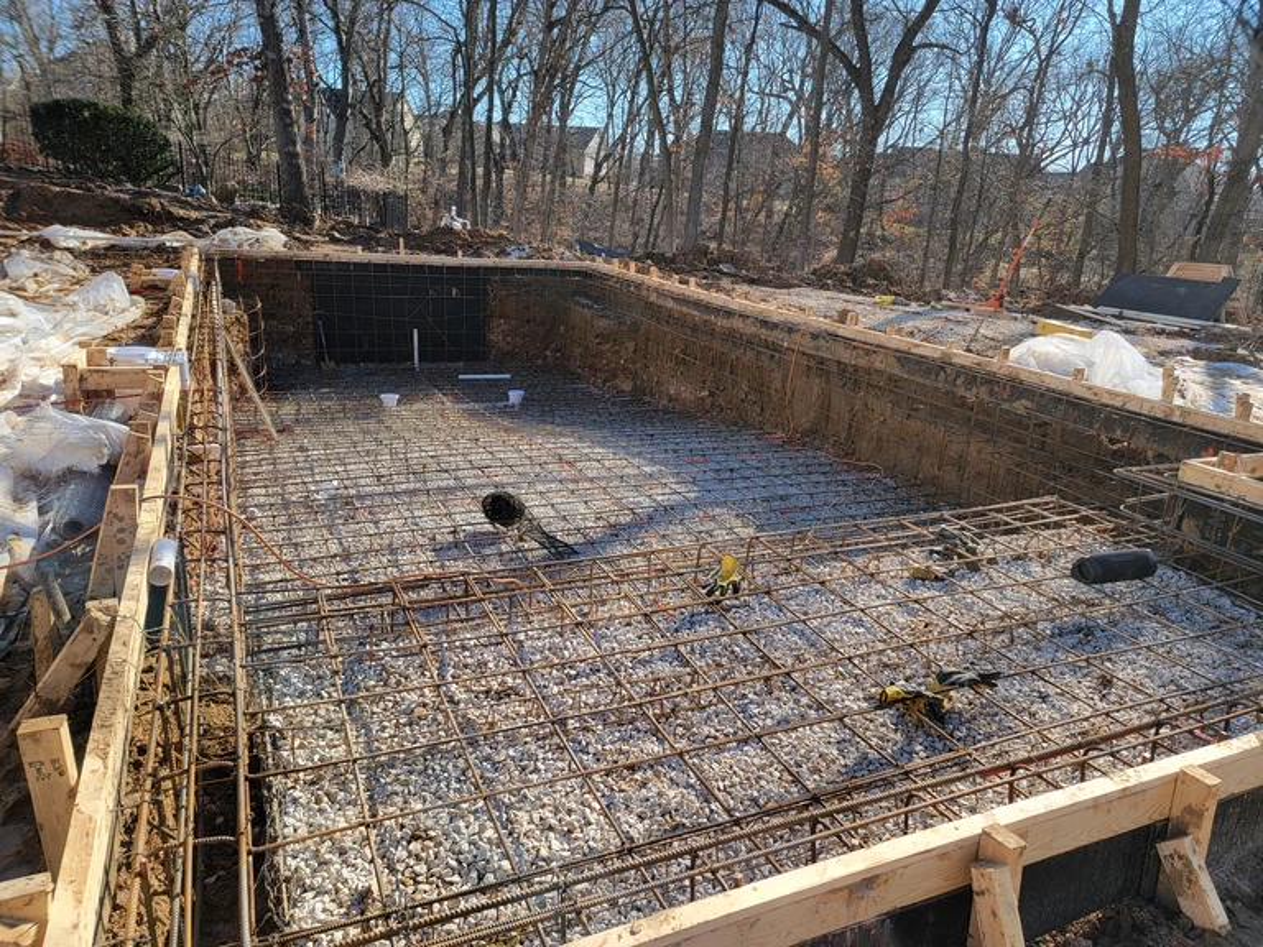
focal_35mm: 24
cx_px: 632
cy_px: 474
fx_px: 876
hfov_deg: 71.6
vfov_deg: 56.8
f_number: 1.8
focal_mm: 6.7
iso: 16
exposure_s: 1/340
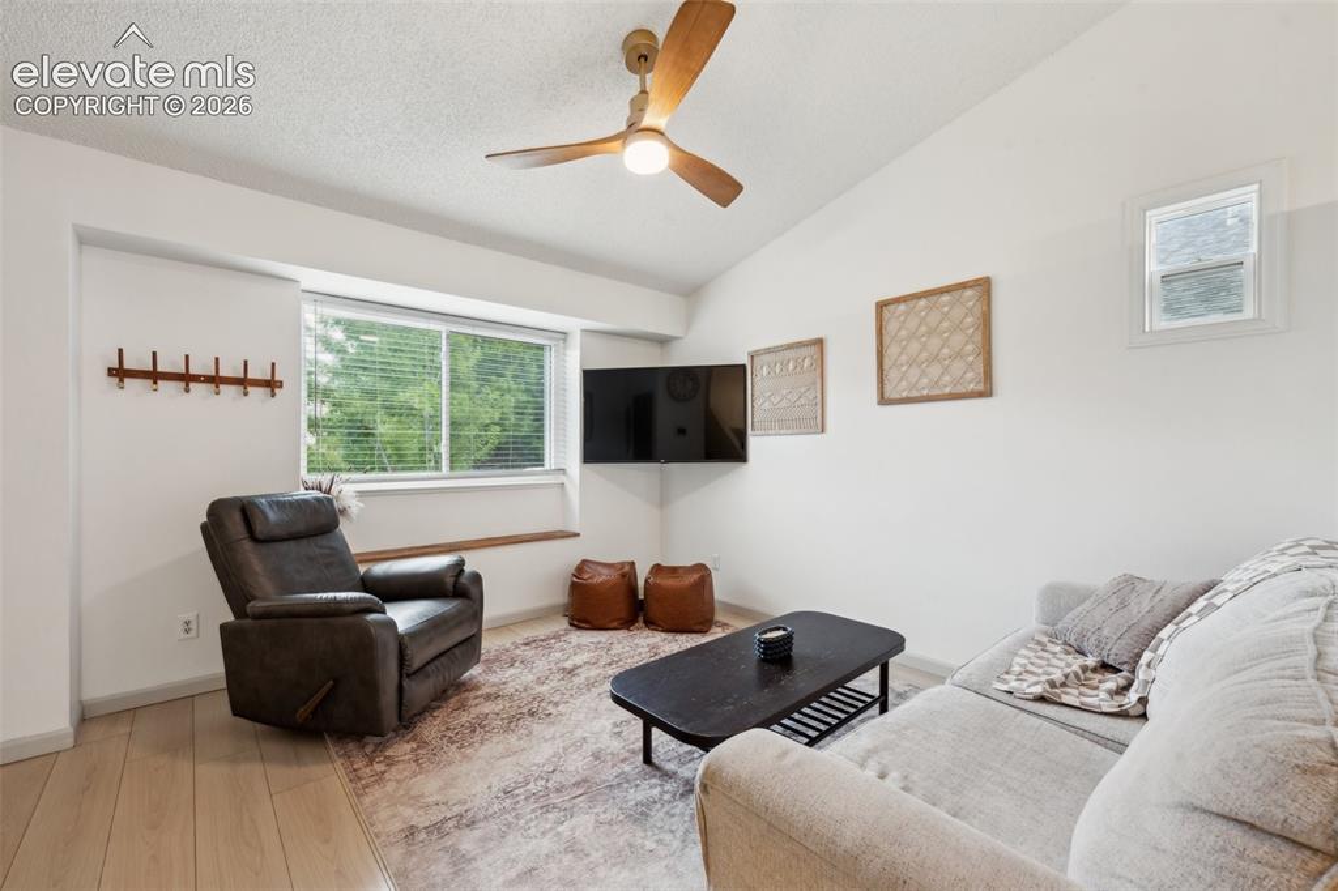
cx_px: 669
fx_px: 539
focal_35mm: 14
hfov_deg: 102.3
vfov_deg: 79.2
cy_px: 446
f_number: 9
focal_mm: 14.5
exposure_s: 1.3
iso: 100
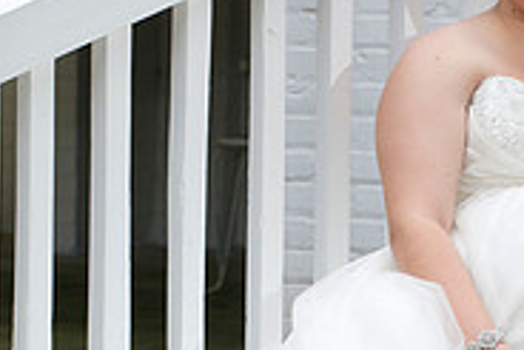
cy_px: 304
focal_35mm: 393
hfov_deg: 5.2
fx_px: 5725
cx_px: 419
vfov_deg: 3.5
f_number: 5.6
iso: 320
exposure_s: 1/200
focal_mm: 125
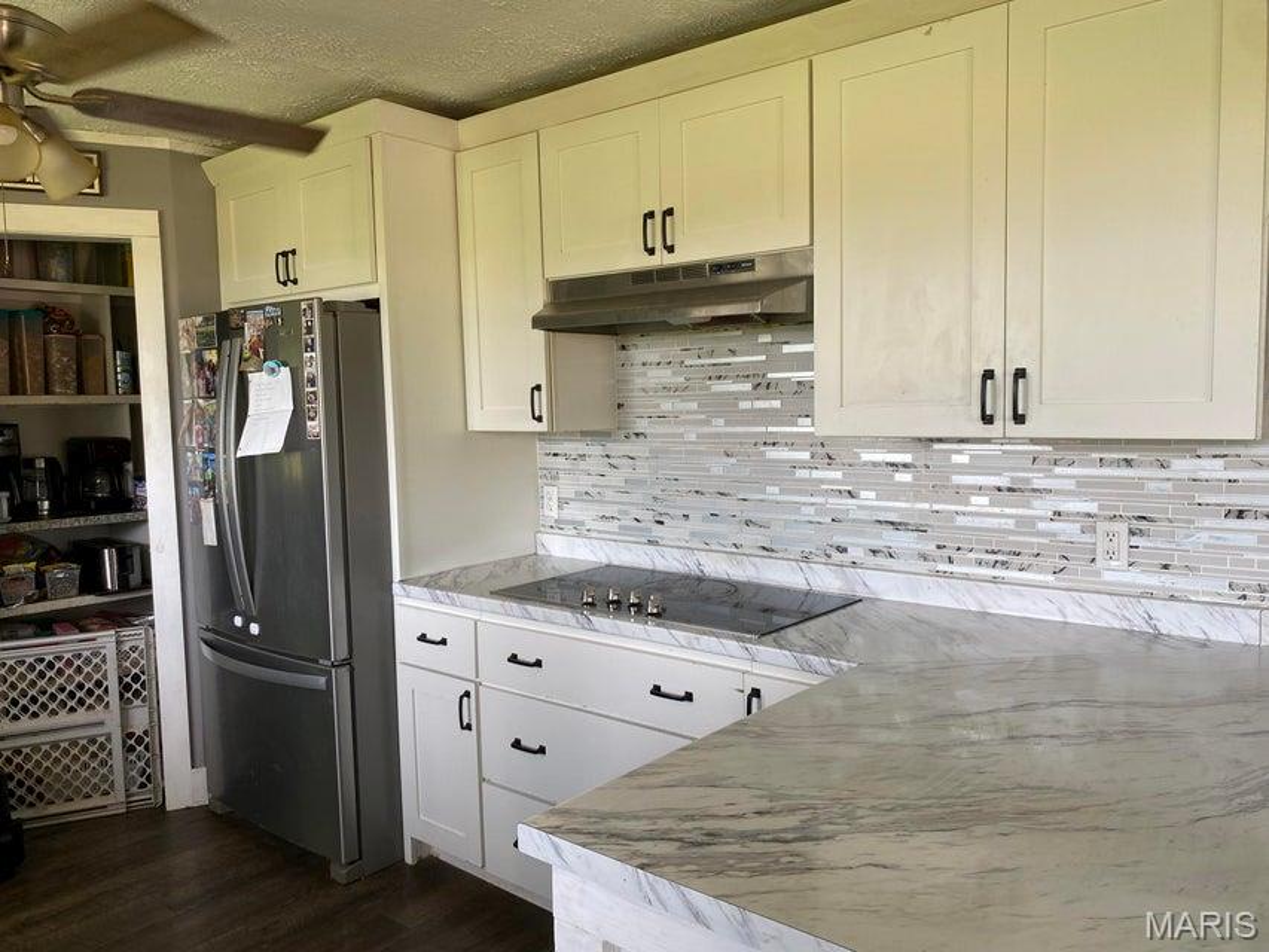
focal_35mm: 26
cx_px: 634
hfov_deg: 67.3
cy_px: 476
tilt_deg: -4.4
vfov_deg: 53.1
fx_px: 953
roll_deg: +1.1
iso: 64
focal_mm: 4.25
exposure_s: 1/120
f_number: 1.8
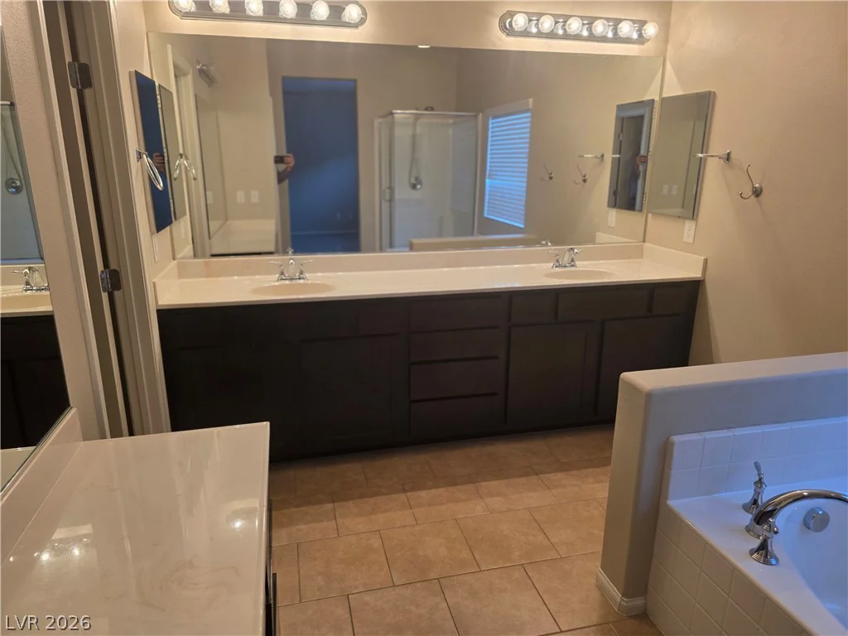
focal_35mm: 23
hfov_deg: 73.9
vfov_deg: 58.9
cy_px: 318
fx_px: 563
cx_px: 424
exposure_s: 1/120
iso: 100
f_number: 1.7
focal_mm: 6.3
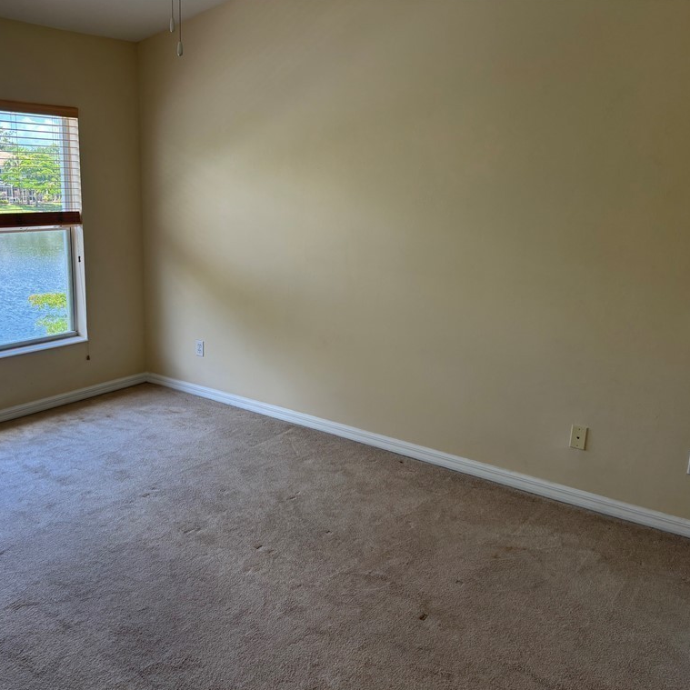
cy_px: 344
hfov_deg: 52.0
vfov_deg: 52.5
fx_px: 699
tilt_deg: -12.4
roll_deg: -1.5
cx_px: 259
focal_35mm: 31
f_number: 1.6
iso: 64
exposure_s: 1/158
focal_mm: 5.96
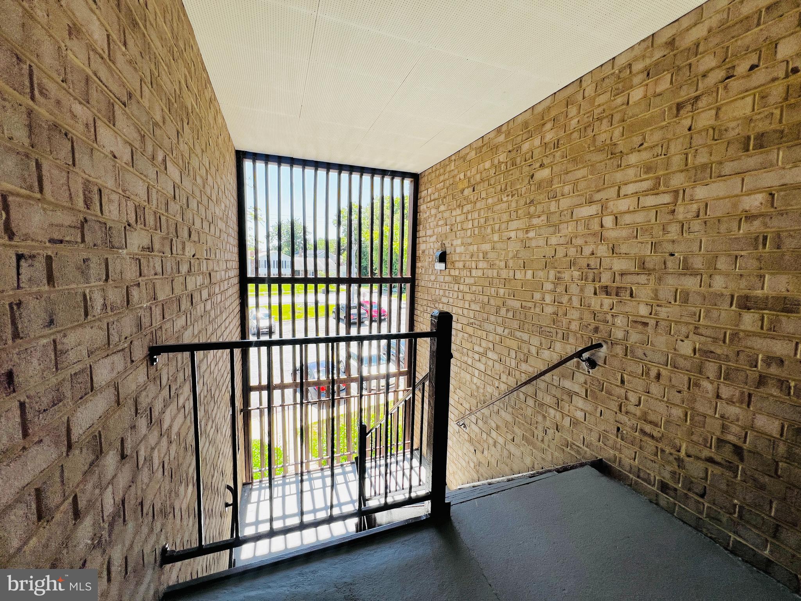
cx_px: 400
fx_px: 301
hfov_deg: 106.2
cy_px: 300
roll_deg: -1.4
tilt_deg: -6.9
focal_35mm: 13
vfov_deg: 89.9
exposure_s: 1/252
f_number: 1.8
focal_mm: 1.57
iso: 32
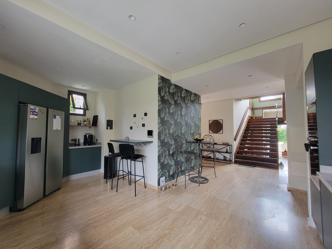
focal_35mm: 13
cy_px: 124
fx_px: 125
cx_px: 166
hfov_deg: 106.2
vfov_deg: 89.9
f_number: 2.2
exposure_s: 1/60
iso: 100
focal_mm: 2.2
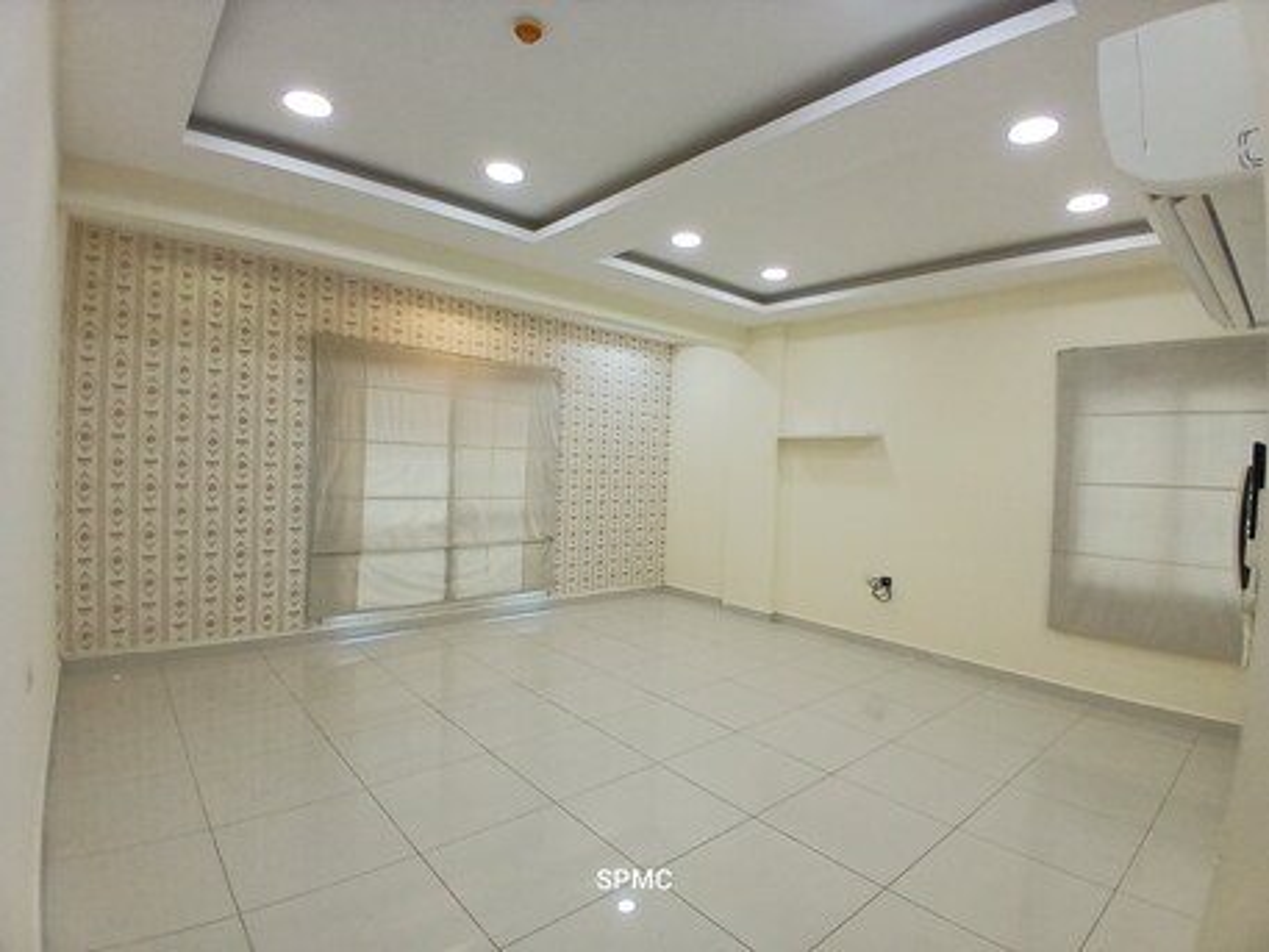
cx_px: 634
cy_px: 476
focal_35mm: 17
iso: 80
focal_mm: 1.4
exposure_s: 1/50
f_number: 2.2
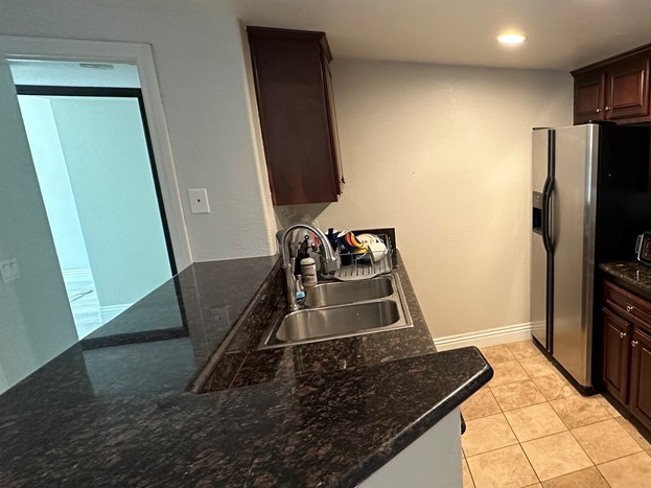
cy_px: 241
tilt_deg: -11.3
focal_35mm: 23
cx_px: 530
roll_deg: +1.7
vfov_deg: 58.9
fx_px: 432
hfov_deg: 66.4
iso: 320
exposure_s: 1/60
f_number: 2.2
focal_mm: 2.22
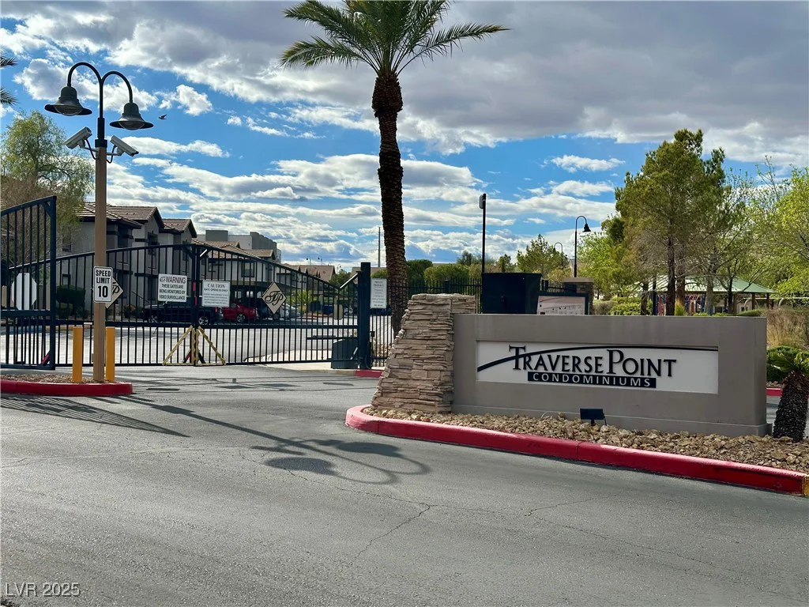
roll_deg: +0.0
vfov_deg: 30.3
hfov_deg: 39.7
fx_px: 1122
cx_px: 404
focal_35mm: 48
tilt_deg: +1.7
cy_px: 304
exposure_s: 1/8197
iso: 64
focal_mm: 6.86
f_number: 1.78
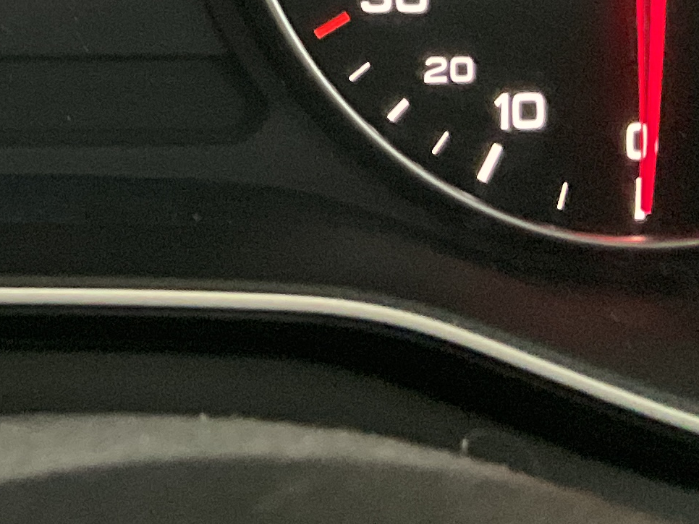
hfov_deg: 15.4
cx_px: -242
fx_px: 2444
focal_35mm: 121
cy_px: -452
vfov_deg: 11.3
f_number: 1.8
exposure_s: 1/27
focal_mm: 3
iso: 400
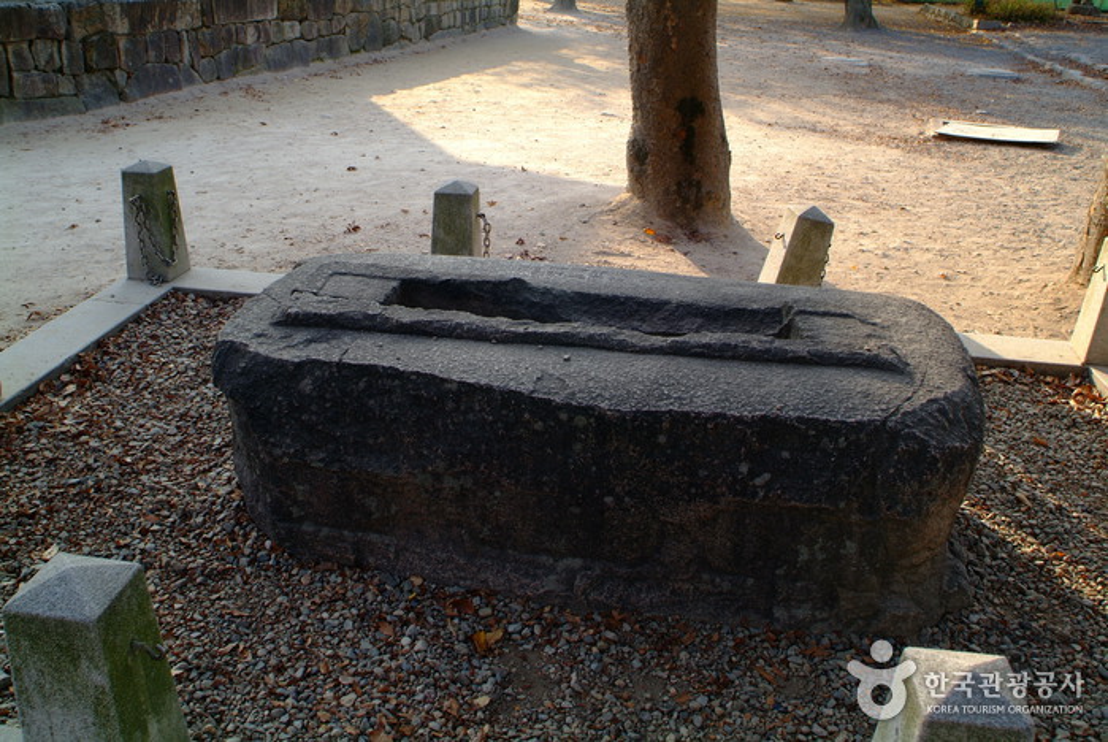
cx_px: 554
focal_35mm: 30
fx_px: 924
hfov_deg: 61.9
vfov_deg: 43.7
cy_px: 371
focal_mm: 20
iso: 100
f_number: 5.6
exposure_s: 1/125
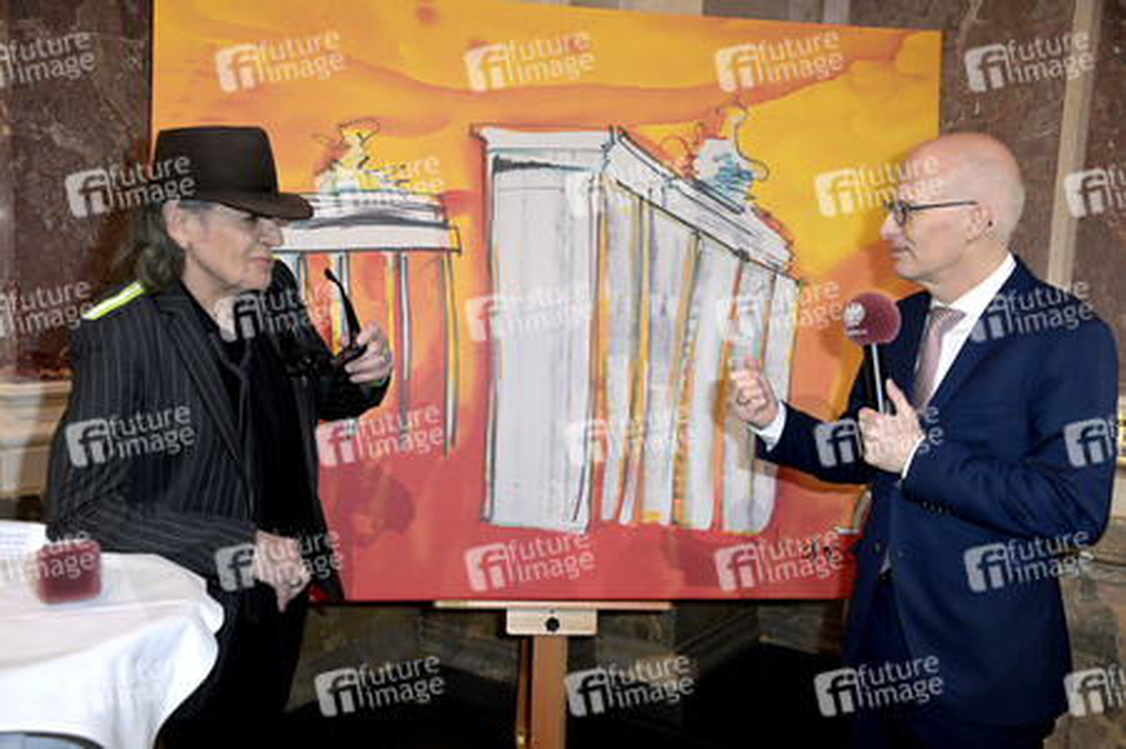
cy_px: 374
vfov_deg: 35.0
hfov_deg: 50.7
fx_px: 1188
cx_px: 563
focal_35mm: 38
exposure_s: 1/160
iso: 5000
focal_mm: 38
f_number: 5.6
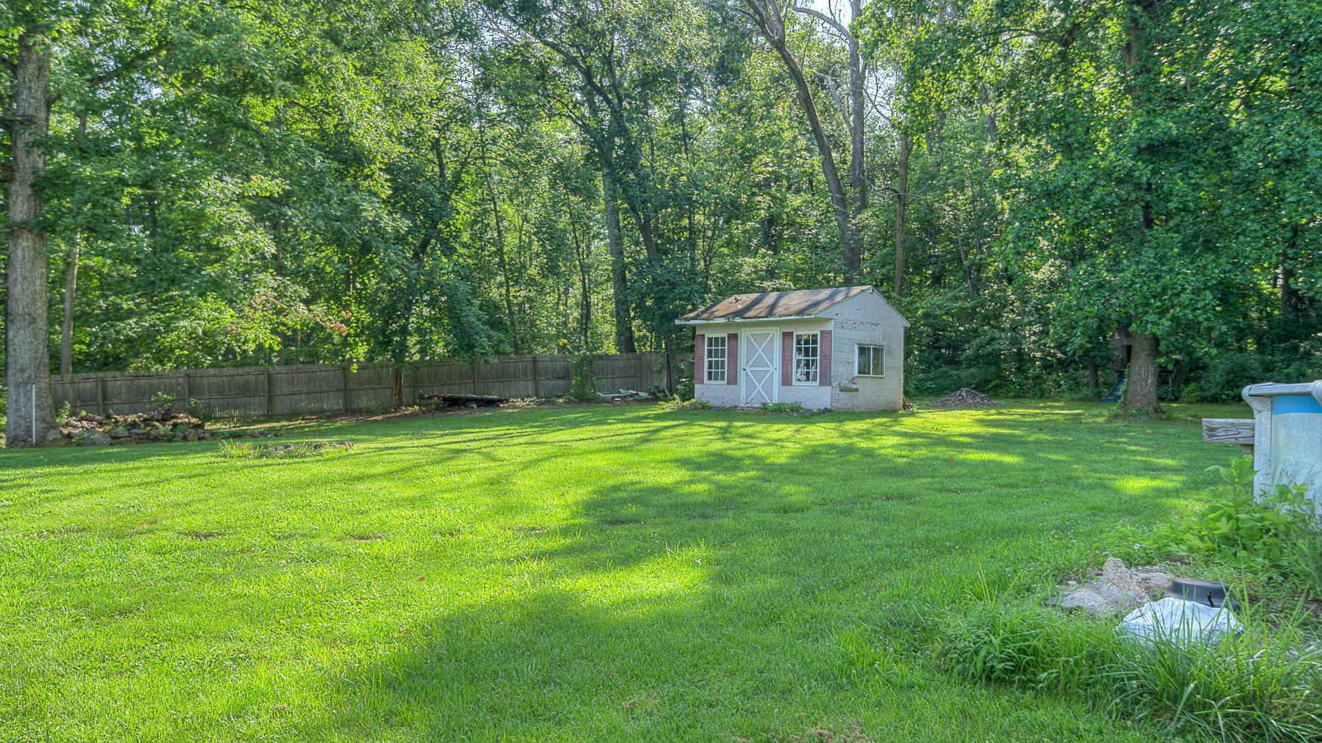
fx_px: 981
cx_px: 663
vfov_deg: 41.5
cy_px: 384
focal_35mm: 28
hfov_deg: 67.9
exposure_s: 1/30
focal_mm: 24
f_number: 8
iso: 100
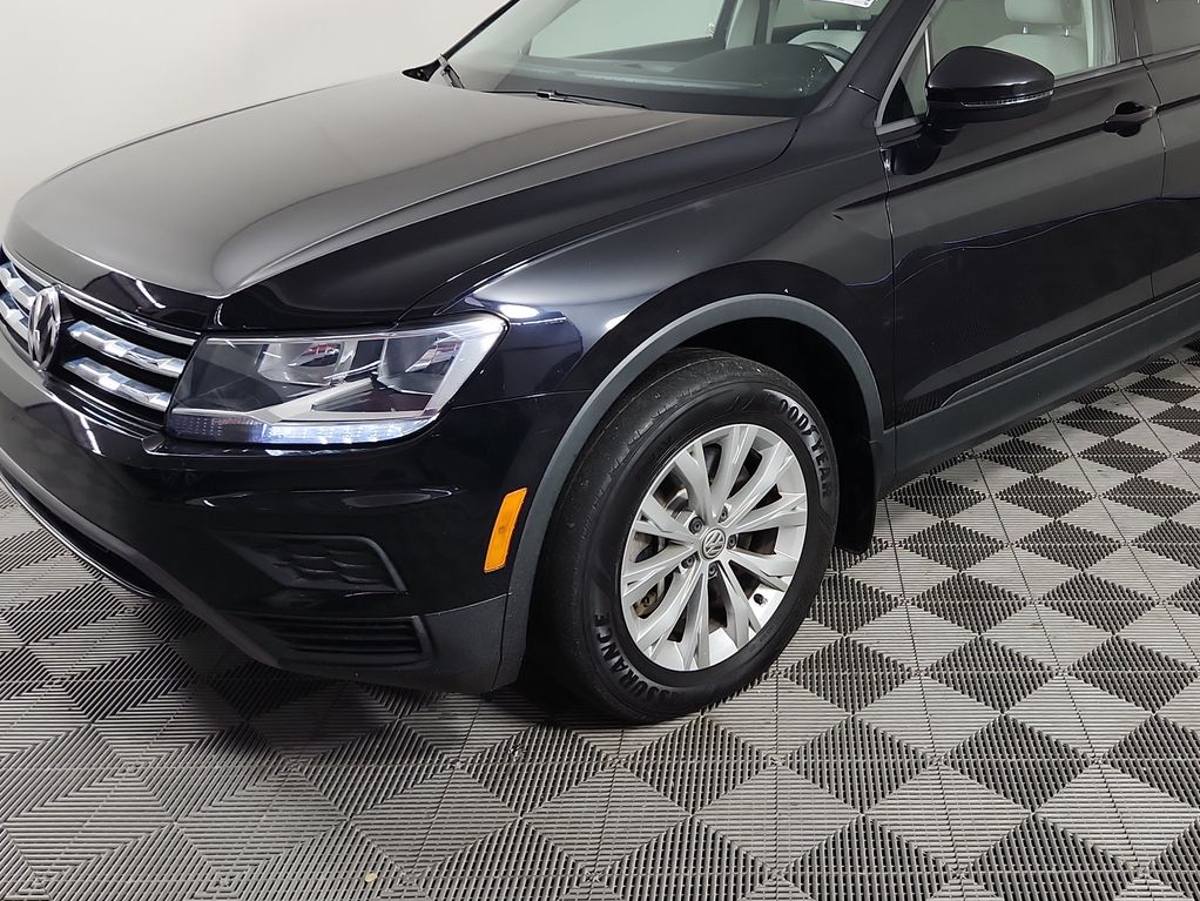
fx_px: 1248
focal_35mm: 36
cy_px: 288
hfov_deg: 50.4
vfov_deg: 39.1
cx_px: 798
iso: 89
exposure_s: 1/119
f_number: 1.8
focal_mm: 5.4
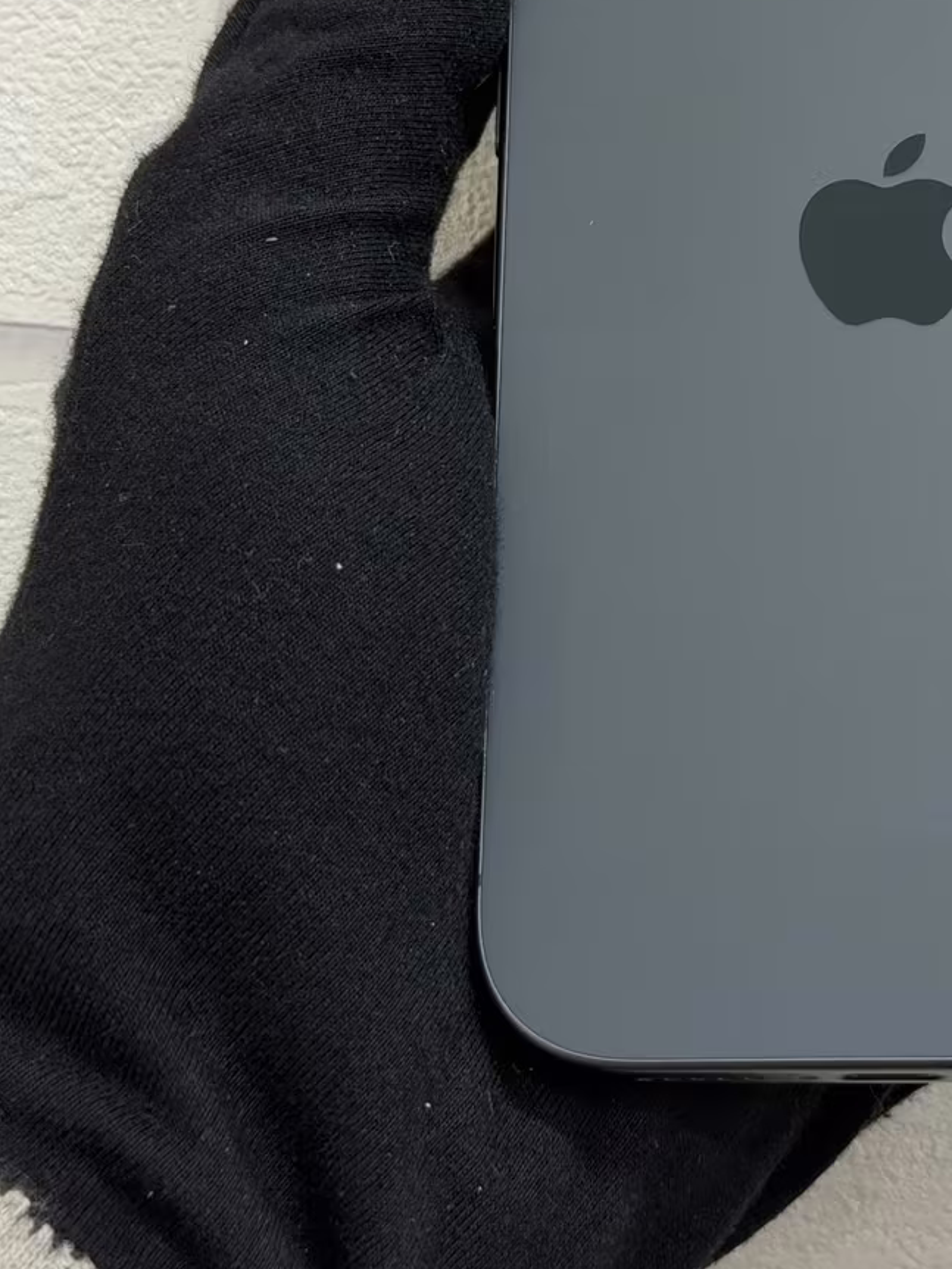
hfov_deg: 16.4
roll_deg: -1.7
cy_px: 331
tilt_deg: +1.1
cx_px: 870
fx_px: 3264
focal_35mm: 89
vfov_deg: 21.8
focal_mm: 6.76
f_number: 1.78
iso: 100
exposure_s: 1/100
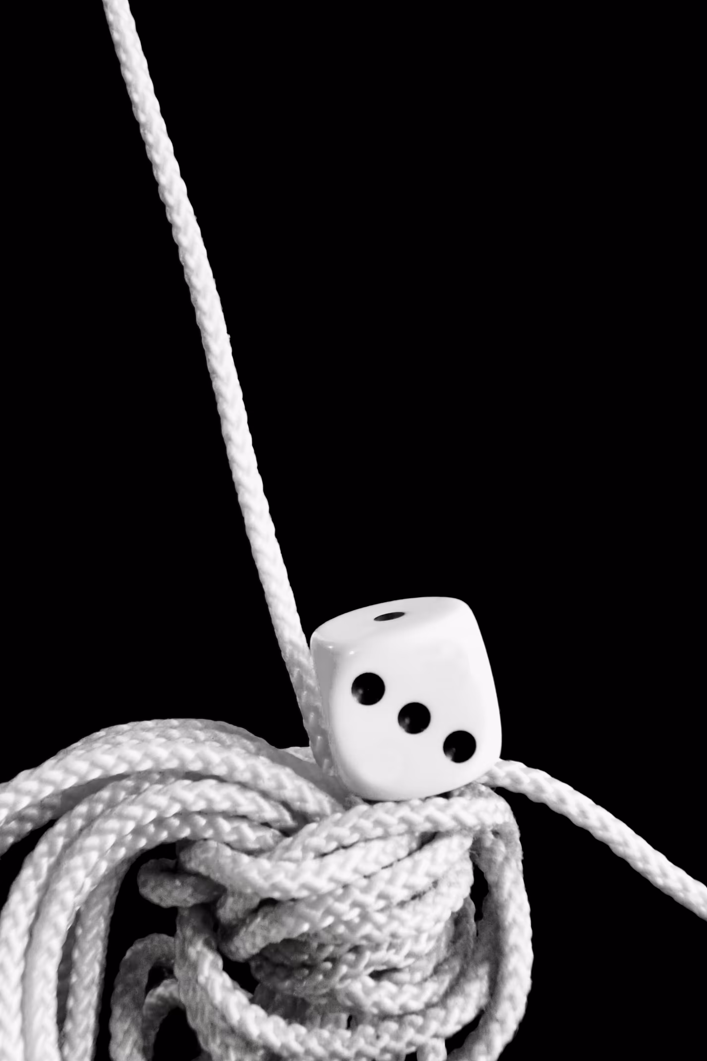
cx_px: 378
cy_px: 528
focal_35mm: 43
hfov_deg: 31.2
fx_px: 1267
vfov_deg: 45.4
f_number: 3.7
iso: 400
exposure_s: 1/6
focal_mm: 7.3
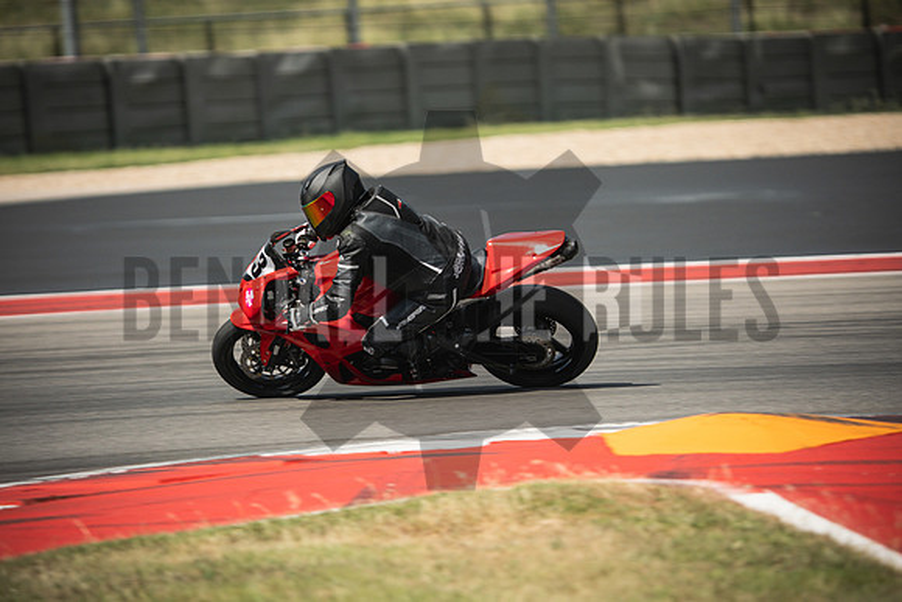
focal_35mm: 300
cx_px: 451
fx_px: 7518
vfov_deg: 4.6
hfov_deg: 6.9
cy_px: 301
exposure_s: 1/400
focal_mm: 200
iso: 400
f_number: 2
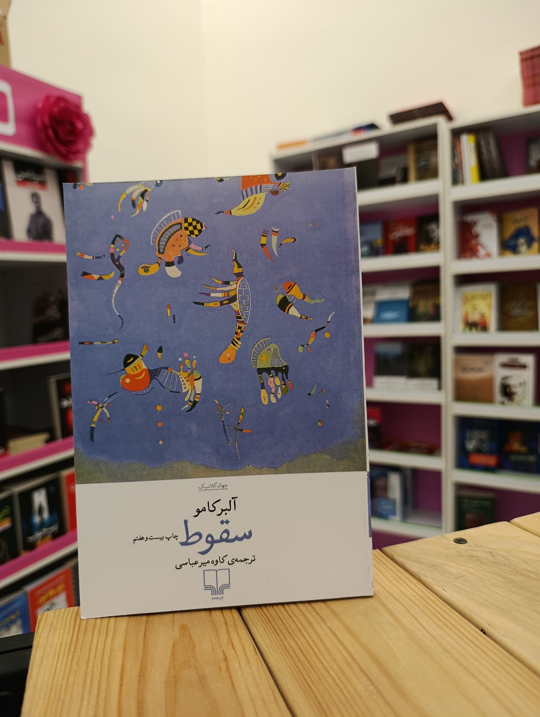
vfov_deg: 73.8
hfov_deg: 59.0
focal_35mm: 23
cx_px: 270
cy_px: 358
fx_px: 477
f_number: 1.65
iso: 546
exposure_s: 1/100
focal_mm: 6.11
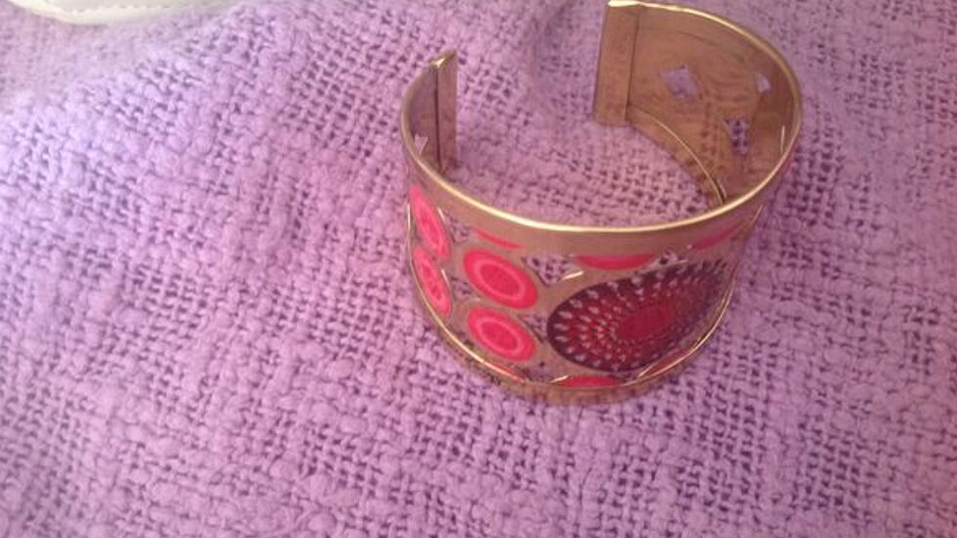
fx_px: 990
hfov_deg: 51.6
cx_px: 474
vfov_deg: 30.4
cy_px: 283
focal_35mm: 39
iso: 125
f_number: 2.4
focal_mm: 4.28
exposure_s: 1/15
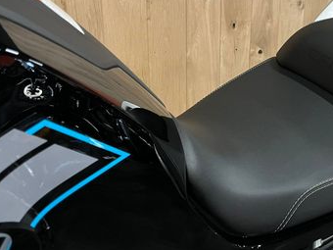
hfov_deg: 37.7
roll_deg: -3.7
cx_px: 258
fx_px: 471
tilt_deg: -21.0
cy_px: 137
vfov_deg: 29.7
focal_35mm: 49
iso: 640
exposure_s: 1/33
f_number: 1.6
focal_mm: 5.1
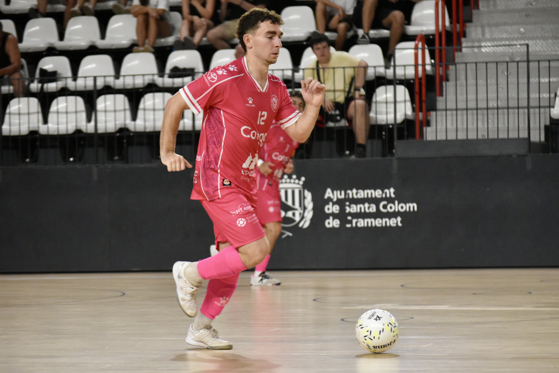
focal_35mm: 135
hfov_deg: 15.2
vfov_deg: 10.2
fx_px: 2096
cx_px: 280
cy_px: 186
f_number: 4.5
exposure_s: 1/500
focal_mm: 90
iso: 2500
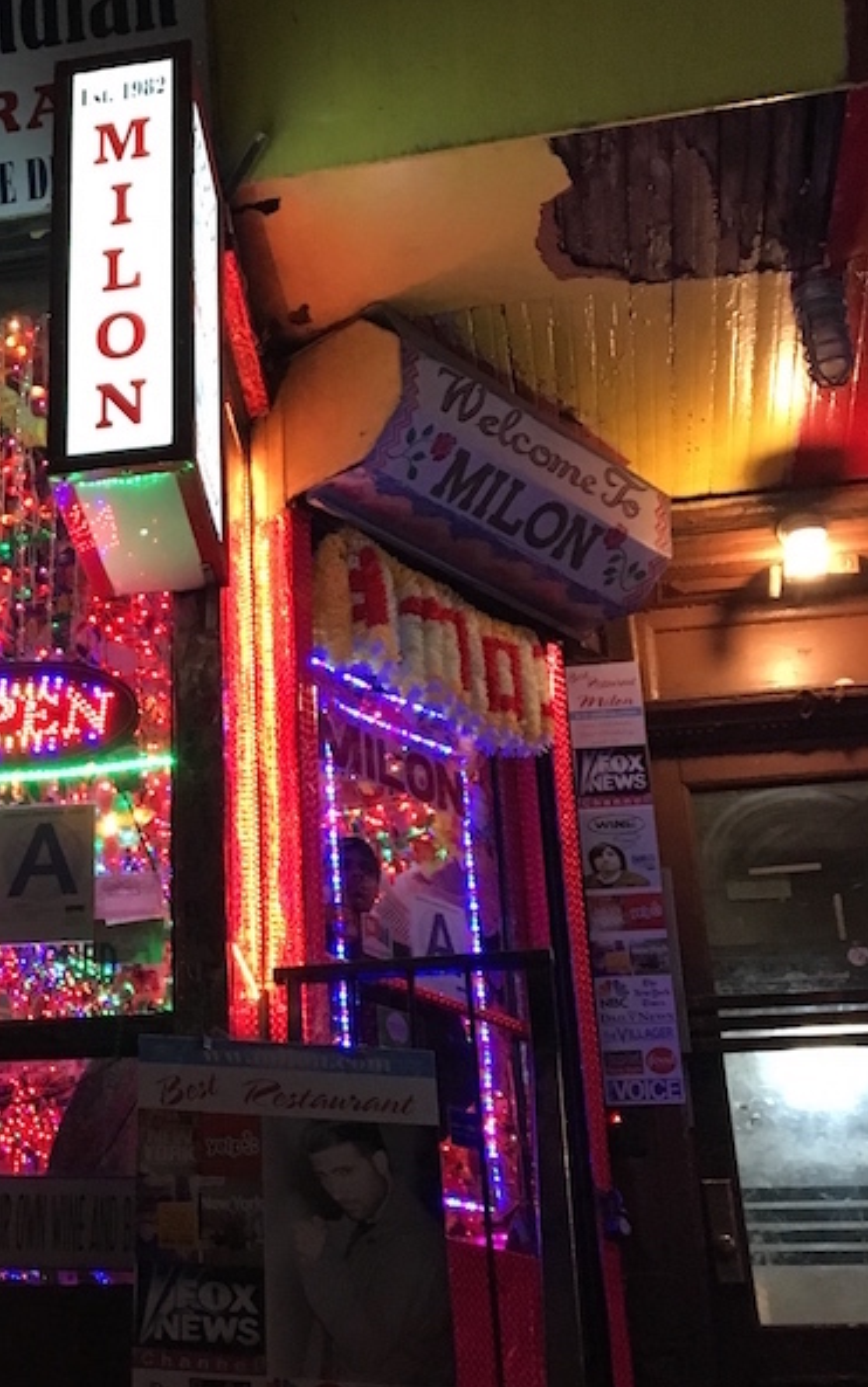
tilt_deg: +23.2
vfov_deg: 36.2
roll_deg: -0.5
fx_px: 2118
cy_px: 800
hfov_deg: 22.0
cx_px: -70
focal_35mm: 56
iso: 200
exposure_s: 1/30
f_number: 2.2
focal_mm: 4.15
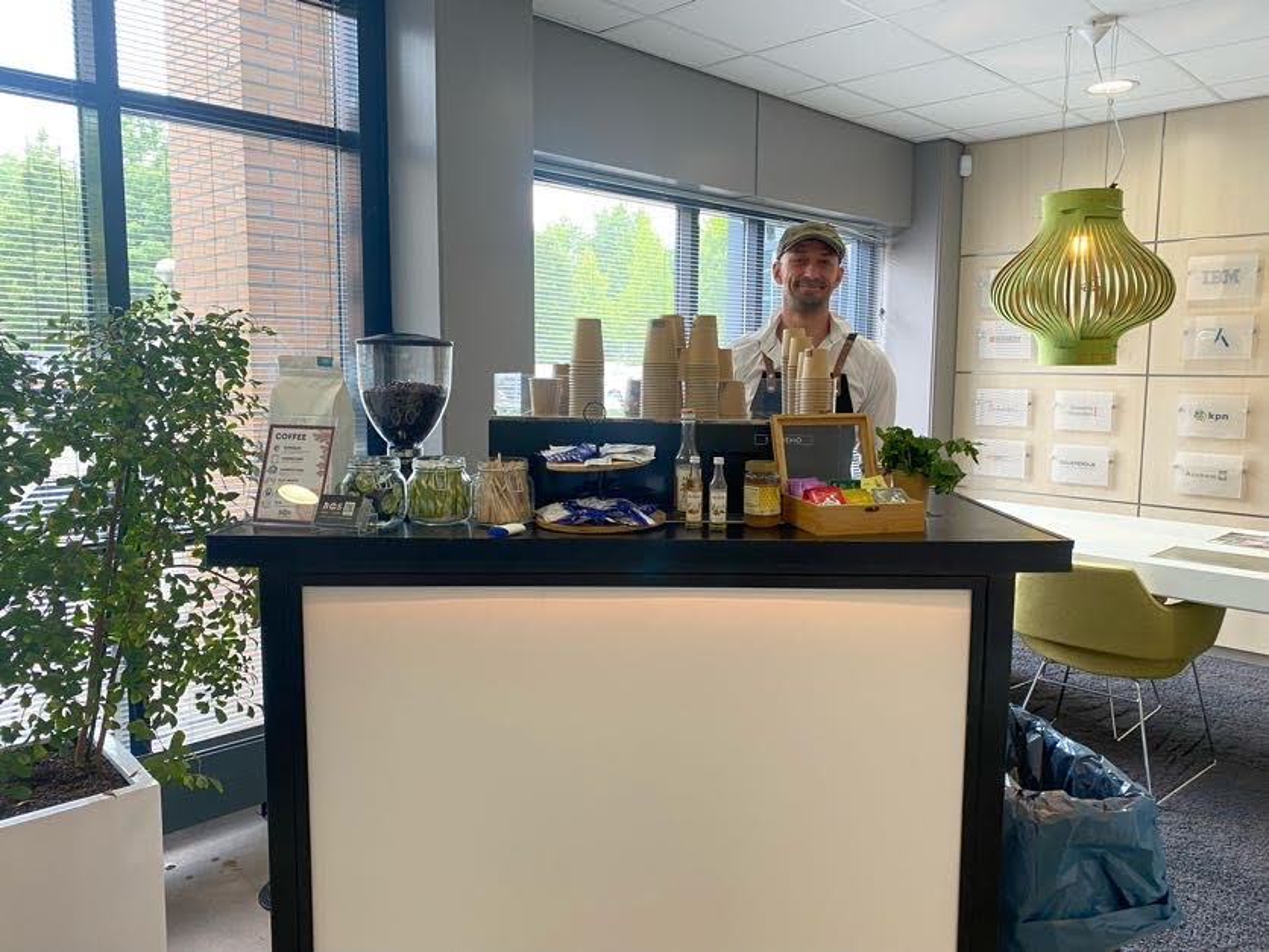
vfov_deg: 53.1
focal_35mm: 26
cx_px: 634
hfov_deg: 67.3
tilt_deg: -5.8
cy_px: 476
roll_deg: -0.2
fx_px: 953
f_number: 1.8
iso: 80
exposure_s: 1/50
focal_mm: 4.25
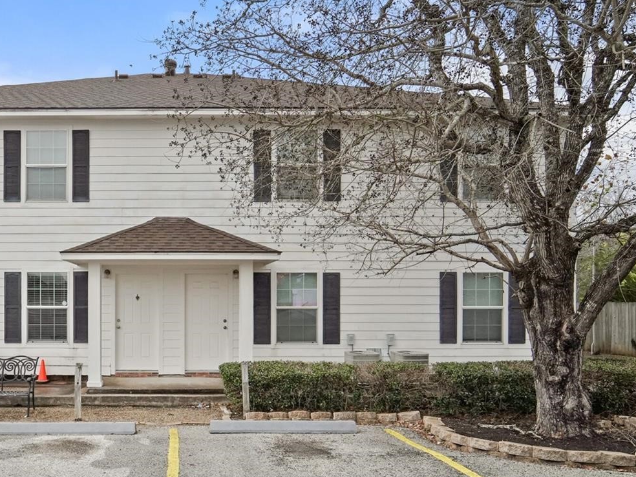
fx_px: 514
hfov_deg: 60.4
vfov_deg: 49.1
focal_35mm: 28
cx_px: 167
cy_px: 306
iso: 1000
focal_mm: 14
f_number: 14
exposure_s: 1/400
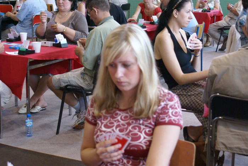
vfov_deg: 18.2
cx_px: 124
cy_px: 83
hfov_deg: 27.0
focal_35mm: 75
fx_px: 517
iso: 800
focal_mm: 50
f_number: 5.6
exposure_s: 1/40
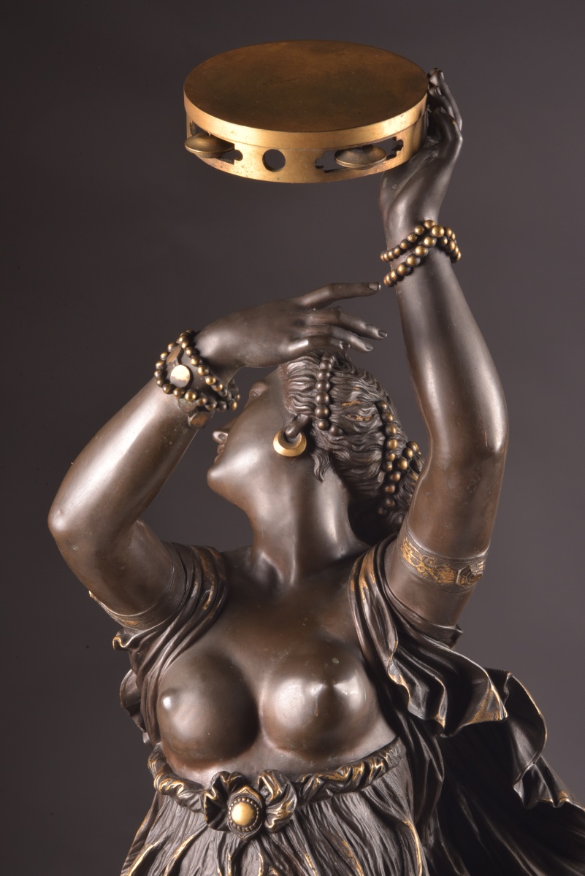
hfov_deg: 8.1
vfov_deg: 12.1
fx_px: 4140
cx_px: 292
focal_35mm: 170
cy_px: 438
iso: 400
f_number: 20
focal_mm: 170
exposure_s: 1/125
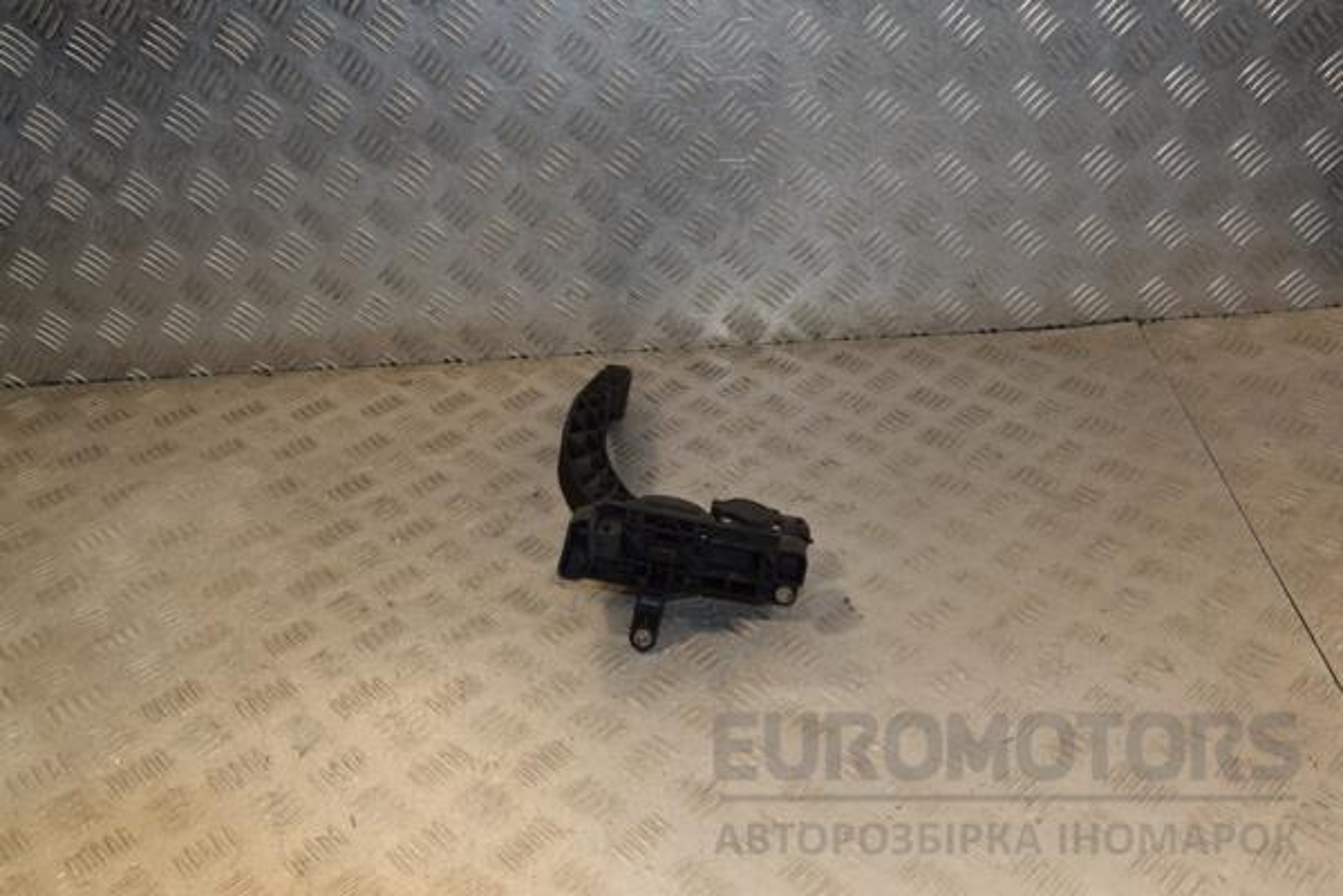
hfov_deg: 53.1
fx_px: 1343
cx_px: 672
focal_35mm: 36
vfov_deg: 36.9
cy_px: 448
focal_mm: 24
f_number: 8
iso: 800
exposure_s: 1/200
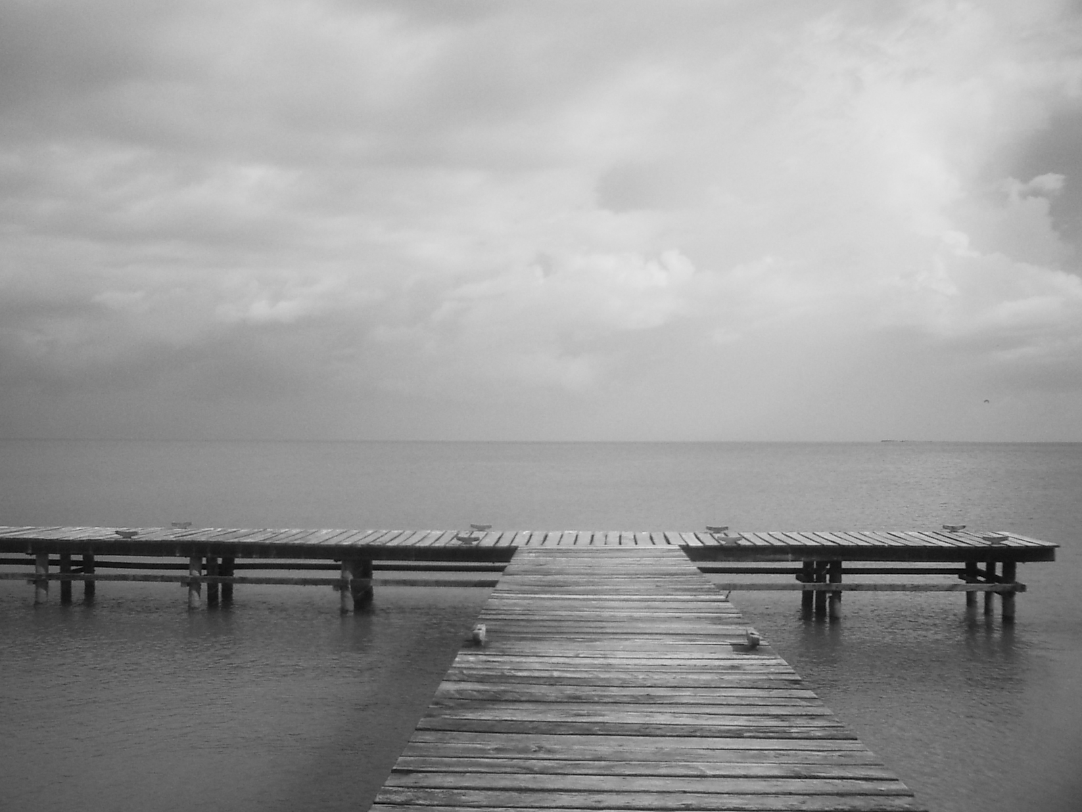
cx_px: 541
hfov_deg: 51.4
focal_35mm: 36
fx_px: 1125
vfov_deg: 39.7
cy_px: 406
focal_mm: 7.5
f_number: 3.2
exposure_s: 1/4000
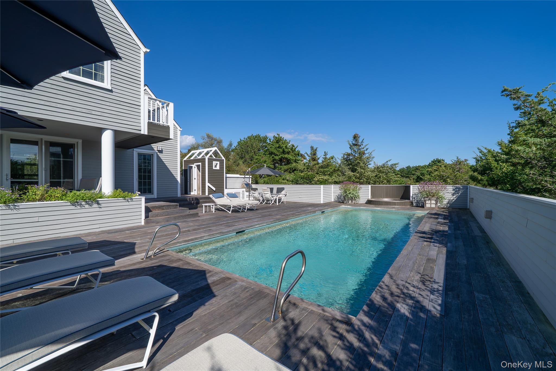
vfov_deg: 81.3
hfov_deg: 104.2
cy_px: 186
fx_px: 216
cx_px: 278
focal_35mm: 14
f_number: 10
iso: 100
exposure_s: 1/200
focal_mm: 14
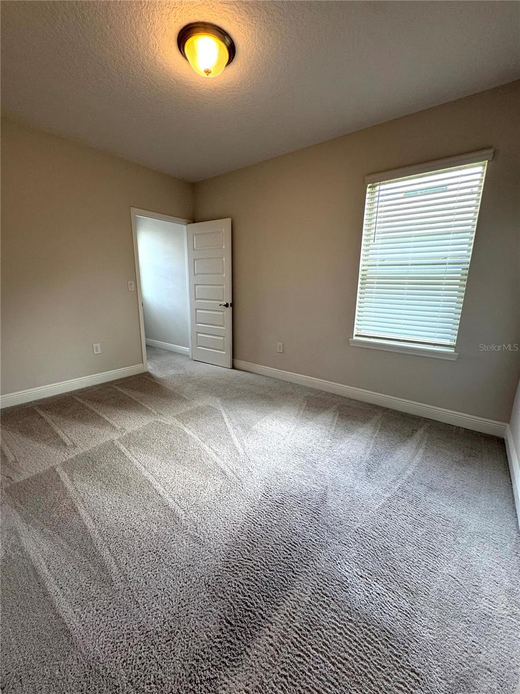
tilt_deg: -12.3
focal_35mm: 14
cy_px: 347
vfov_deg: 102.1
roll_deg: -1.1
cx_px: 260
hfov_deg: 85.7
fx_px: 280
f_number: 2.2
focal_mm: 2.22
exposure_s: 1/120
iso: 160
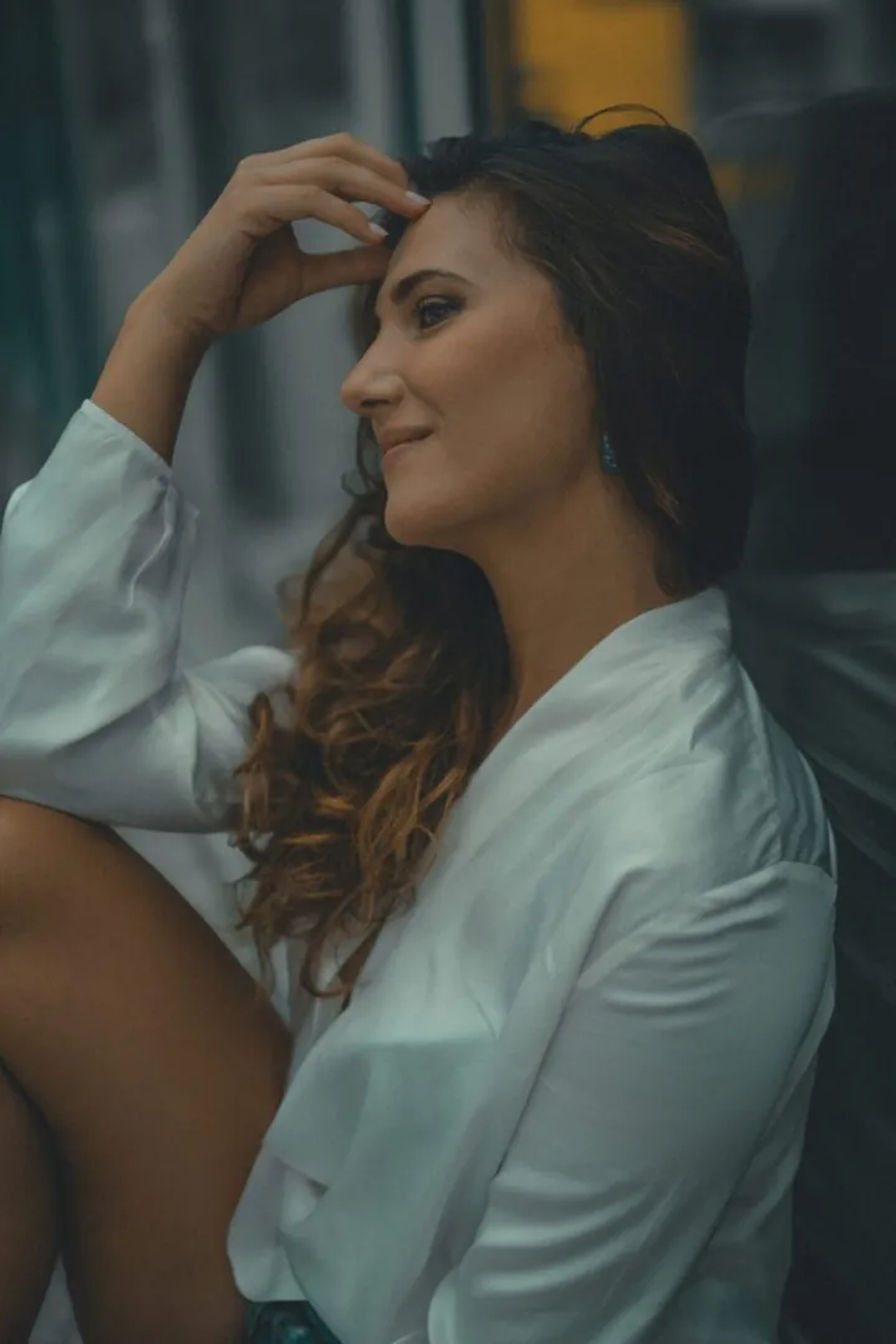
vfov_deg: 39.6
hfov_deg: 27.0
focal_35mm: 50
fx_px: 1867
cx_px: 448
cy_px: 672
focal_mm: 50
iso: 100
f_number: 1.4
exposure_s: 1/2500
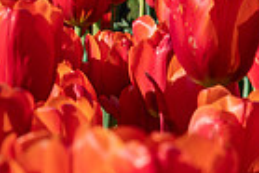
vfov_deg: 4.3
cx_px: 87
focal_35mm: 320
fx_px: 2305
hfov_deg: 6.4
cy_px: -92
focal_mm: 70
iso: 125
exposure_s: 1/160
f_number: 11
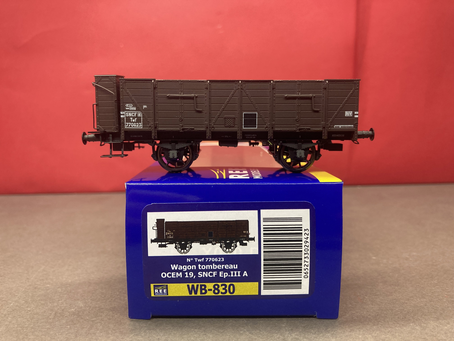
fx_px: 367
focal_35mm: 28
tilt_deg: -8.3
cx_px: 227
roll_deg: -1.3
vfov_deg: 49.7
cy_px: 170
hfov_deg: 63.4
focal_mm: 3.99
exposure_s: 1/50
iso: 160
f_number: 1.8
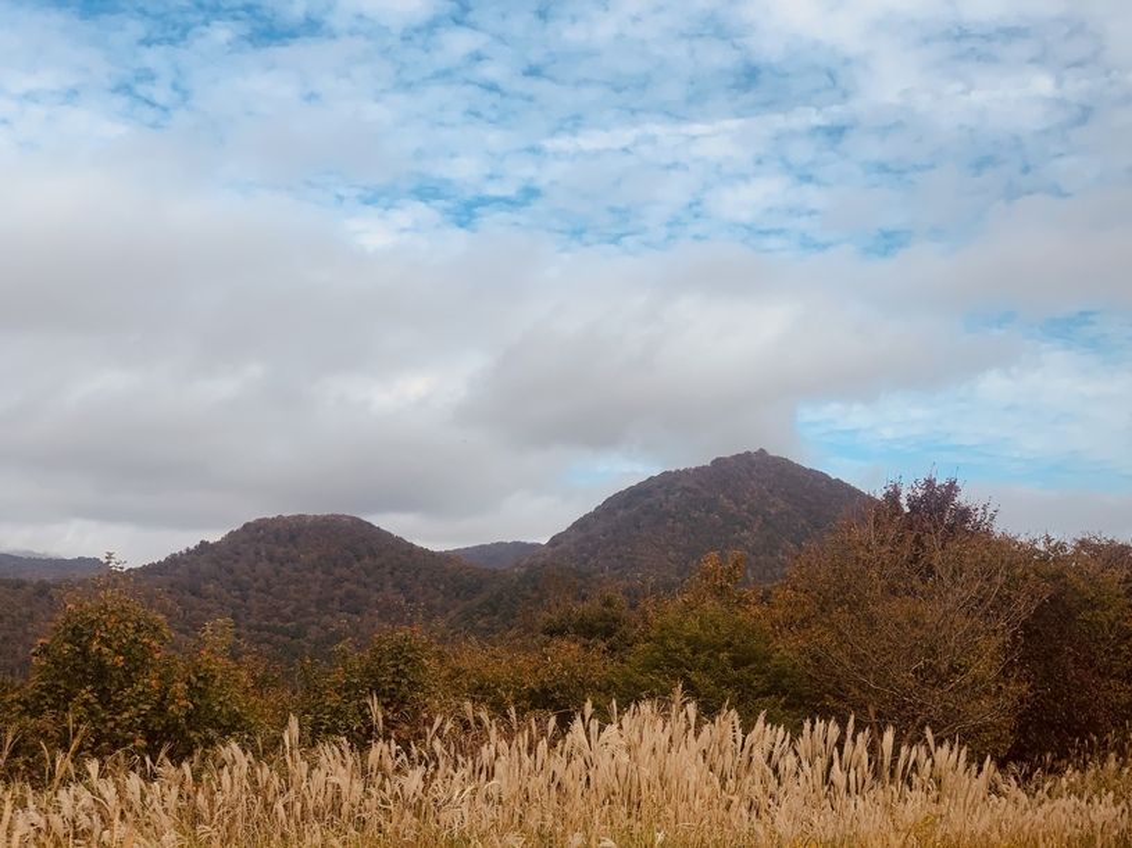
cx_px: 566
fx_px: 1700
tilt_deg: +7.7
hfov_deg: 36.8
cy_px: 424
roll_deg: -0.1
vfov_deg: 28.0
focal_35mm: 52
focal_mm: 6
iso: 16
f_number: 2.4
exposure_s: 1/1142
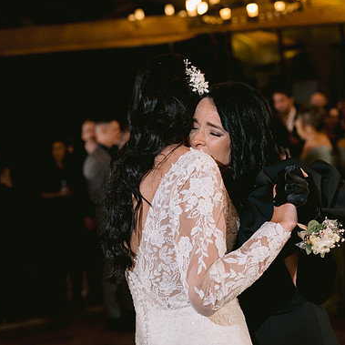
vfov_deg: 26.5
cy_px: 171
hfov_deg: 26.5
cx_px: 178
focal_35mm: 65
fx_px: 733
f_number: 2.8
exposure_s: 1/125
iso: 1250
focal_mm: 50
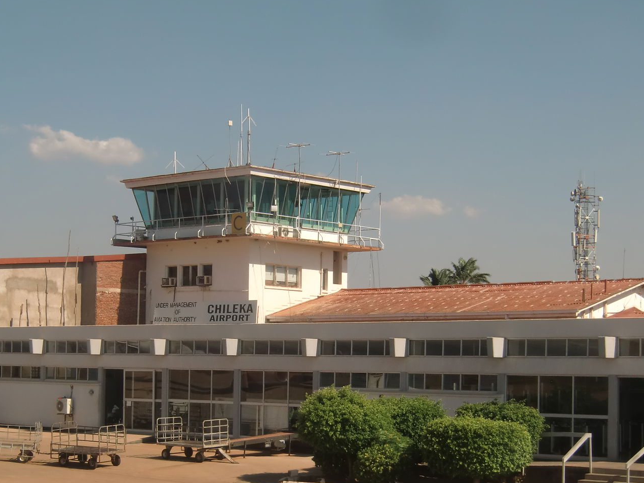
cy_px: 301
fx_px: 1321
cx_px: 282
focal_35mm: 71
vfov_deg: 20.7
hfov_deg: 27.4
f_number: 4
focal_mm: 8.4
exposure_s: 1/500
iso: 64
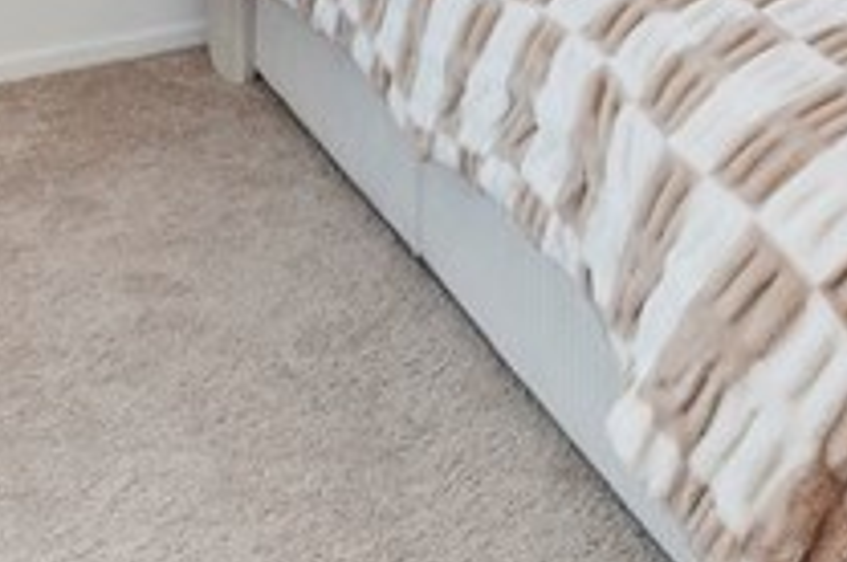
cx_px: 1014
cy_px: -560
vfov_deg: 15.6
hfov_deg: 26.1
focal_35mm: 69
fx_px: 1621
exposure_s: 1/25
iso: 500
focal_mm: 14
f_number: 10
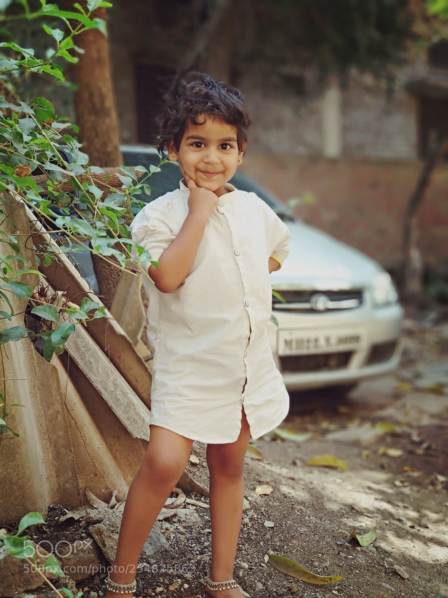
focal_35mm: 52
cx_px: 224
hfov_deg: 28.0
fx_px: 897
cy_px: 299
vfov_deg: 36.8
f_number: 2.6
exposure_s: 1/100
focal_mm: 5.99
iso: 200
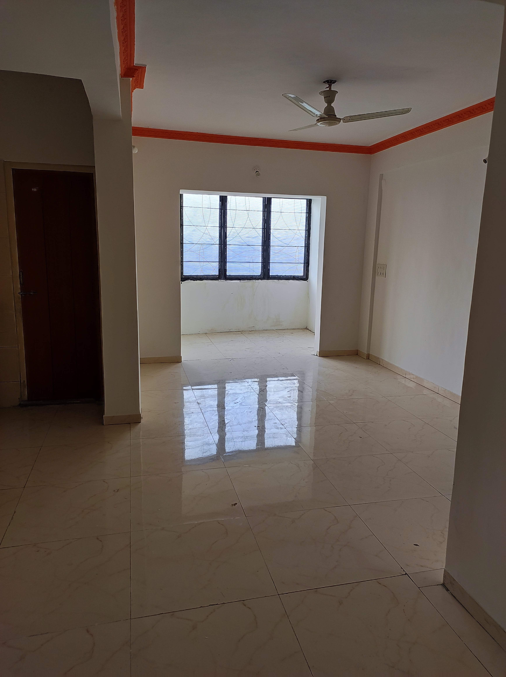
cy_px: 338
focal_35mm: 17
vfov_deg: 91.1
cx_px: 253
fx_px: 332
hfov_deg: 74.6
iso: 98
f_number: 1.79
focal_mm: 4.74
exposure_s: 1/100
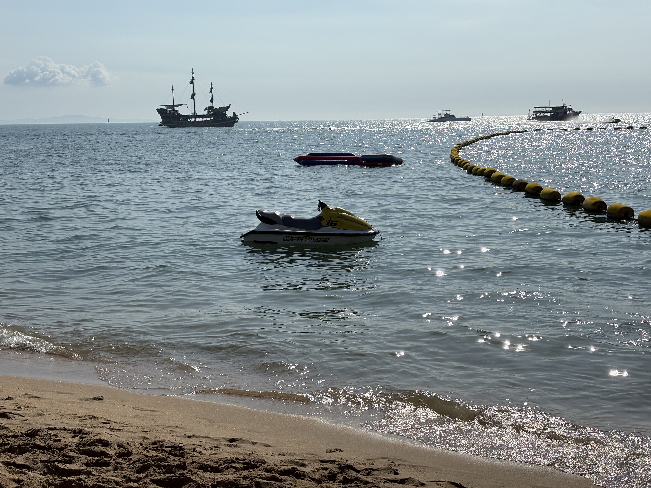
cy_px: 244
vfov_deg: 28.0
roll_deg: +1.2
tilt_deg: -6.8
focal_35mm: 52
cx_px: 326
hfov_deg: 36.8
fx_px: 978
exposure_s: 1/10204
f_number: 1.6
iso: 25
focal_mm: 5.96
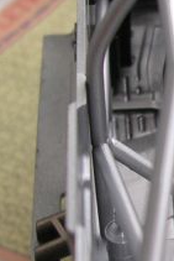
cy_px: 153
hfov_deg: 10.8
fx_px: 869
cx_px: 294
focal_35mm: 120
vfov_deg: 17.0
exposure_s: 1/39.6
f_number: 2.8
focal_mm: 5.8
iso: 100
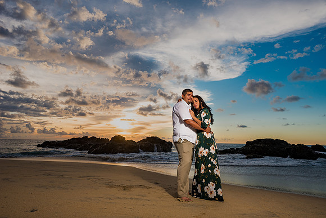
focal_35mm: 24
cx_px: 163
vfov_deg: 53.2
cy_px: 109
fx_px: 217
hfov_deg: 73.7
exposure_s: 1/200
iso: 100
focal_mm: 24
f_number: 5.6
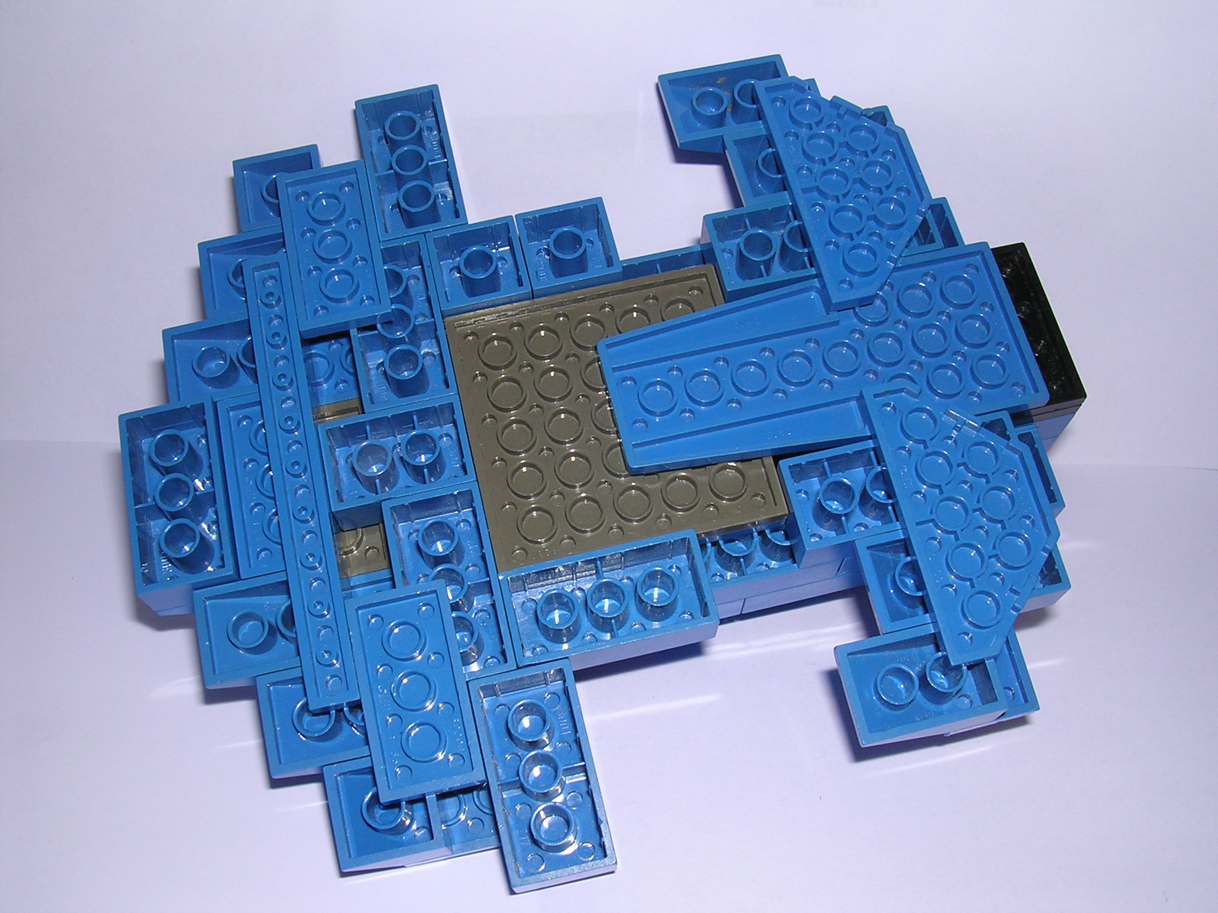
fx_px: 1337
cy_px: 456
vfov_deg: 37.7
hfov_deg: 49.0
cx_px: 609
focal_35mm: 38
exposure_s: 1/60.1
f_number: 5.6
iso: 100
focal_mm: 5.8
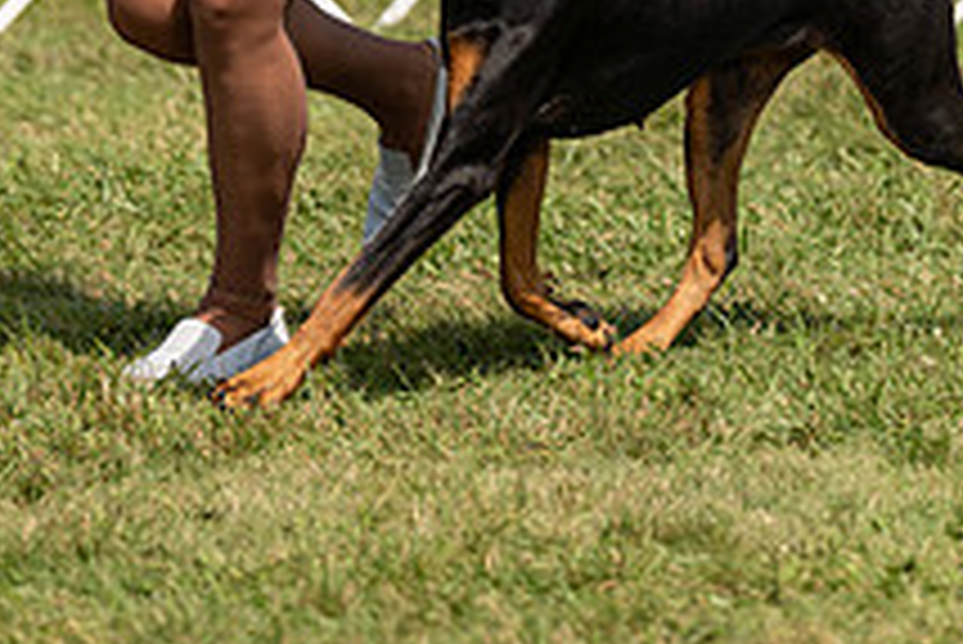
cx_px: 389
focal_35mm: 477
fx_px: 12768
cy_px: -189
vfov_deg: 2.9
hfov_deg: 4.3
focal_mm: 151
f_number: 2.8
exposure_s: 1/3200
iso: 200
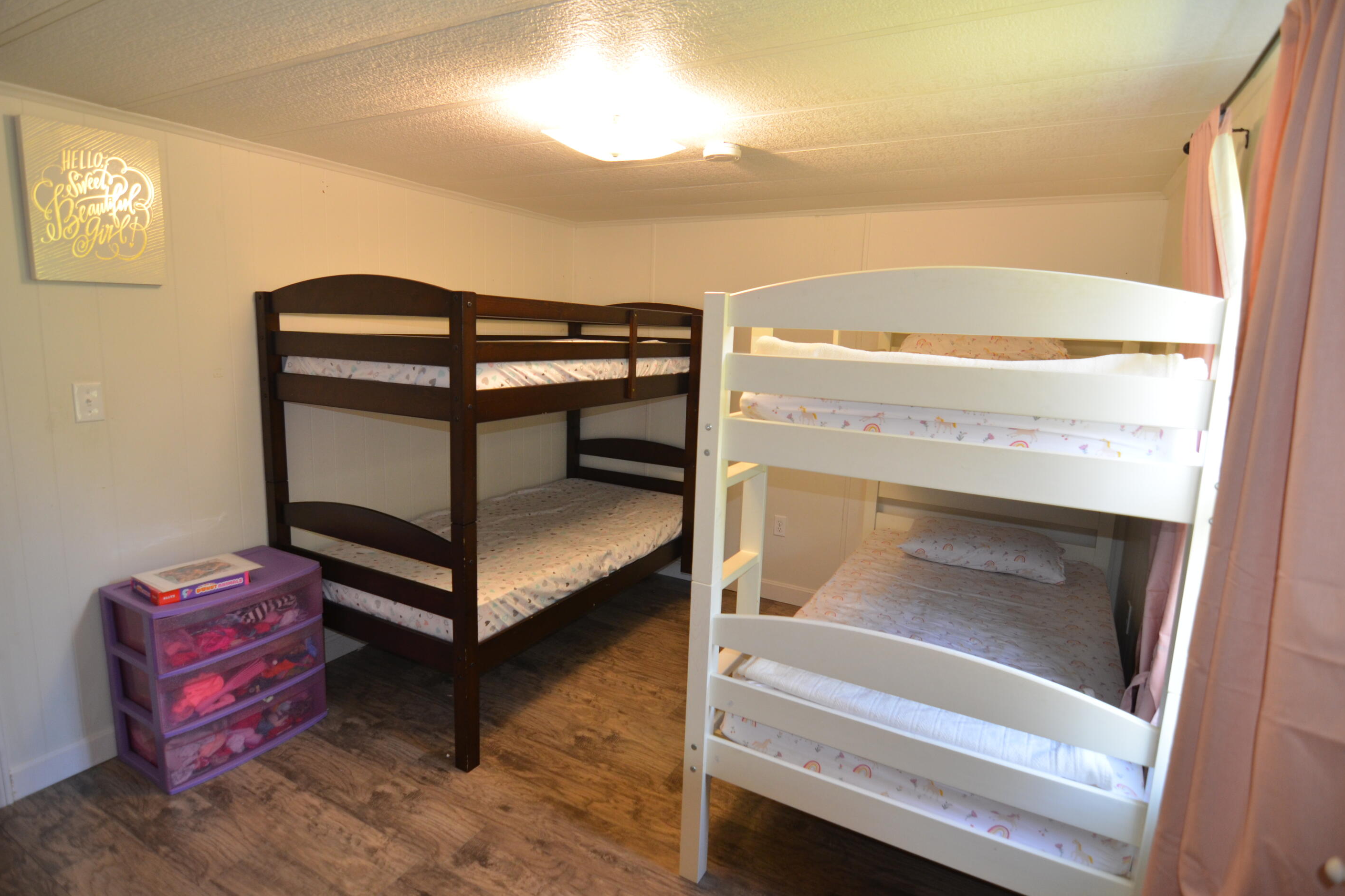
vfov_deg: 68.8
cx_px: 653
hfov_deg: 91.5
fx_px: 655
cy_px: 431
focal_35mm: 18
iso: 450
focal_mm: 11
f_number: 2.8
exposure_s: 1/60
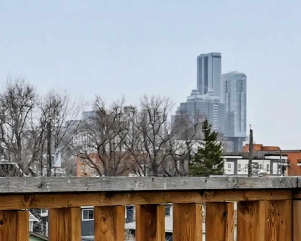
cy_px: 174
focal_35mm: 77
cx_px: -19
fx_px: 686
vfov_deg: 19.8
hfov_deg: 23.4
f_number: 8
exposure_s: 1/1600
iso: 400
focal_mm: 14
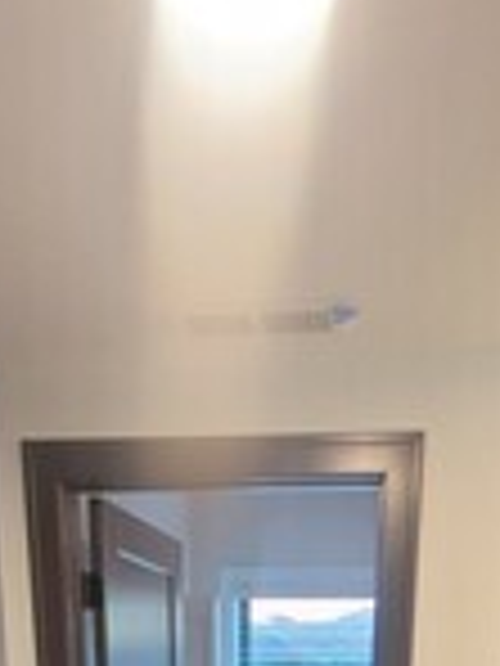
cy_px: 945
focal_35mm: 44
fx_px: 847
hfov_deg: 32.8
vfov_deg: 29.9
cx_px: 282
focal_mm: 1.74
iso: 320
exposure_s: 1/60
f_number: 2.2
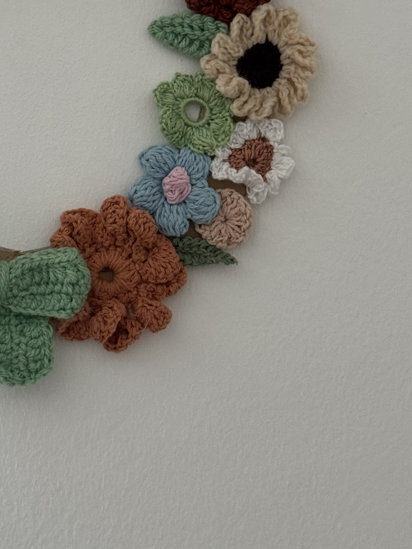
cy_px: 82
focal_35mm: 103
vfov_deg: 18.8
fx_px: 1635
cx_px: 47
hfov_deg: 14.2
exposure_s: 1/54
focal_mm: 6.76
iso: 250
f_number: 1.78
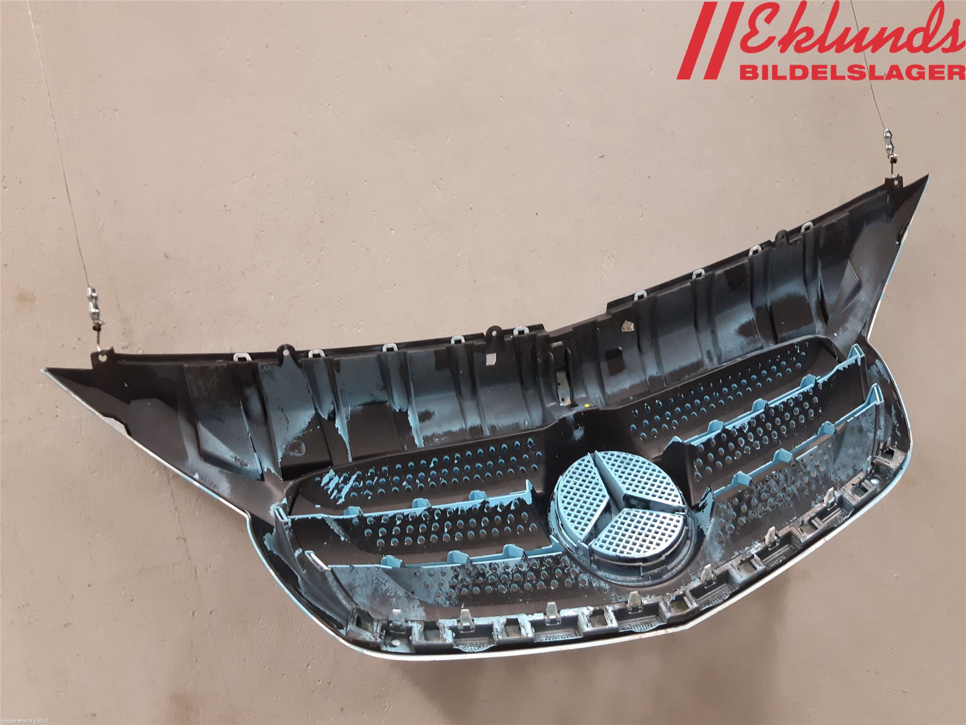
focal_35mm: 26
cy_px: 362
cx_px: 483
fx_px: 726
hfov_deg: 67.3
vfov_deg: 53.1
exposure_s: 1/50
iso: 200
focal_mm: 3.93
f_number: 1.7
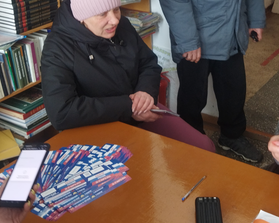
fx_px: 471
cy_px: 26
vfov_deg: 25.9
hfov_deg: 32.8
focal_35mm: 57
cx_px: 183
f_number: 1.79
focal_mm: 4.71
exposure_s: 1/50
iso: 113
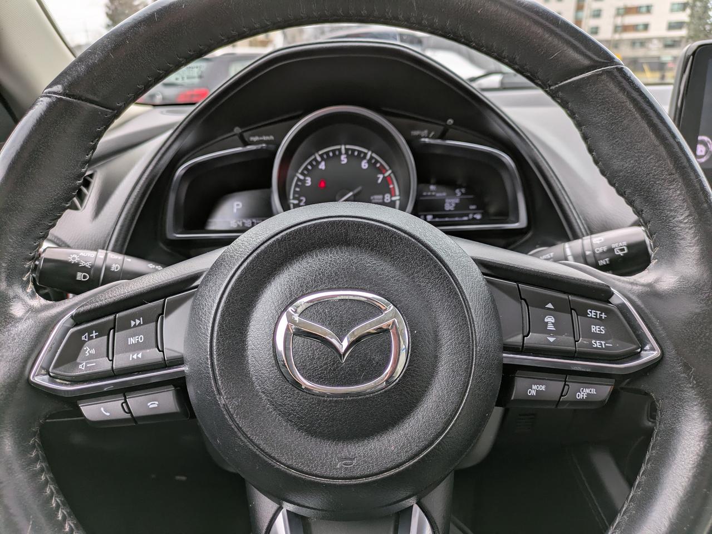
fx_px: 514
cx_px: 356
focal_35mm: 25
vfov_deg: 54.9
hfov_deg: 69.4
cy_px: 267
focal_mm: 5.43
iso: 46
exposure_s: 1/146
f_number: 1.89
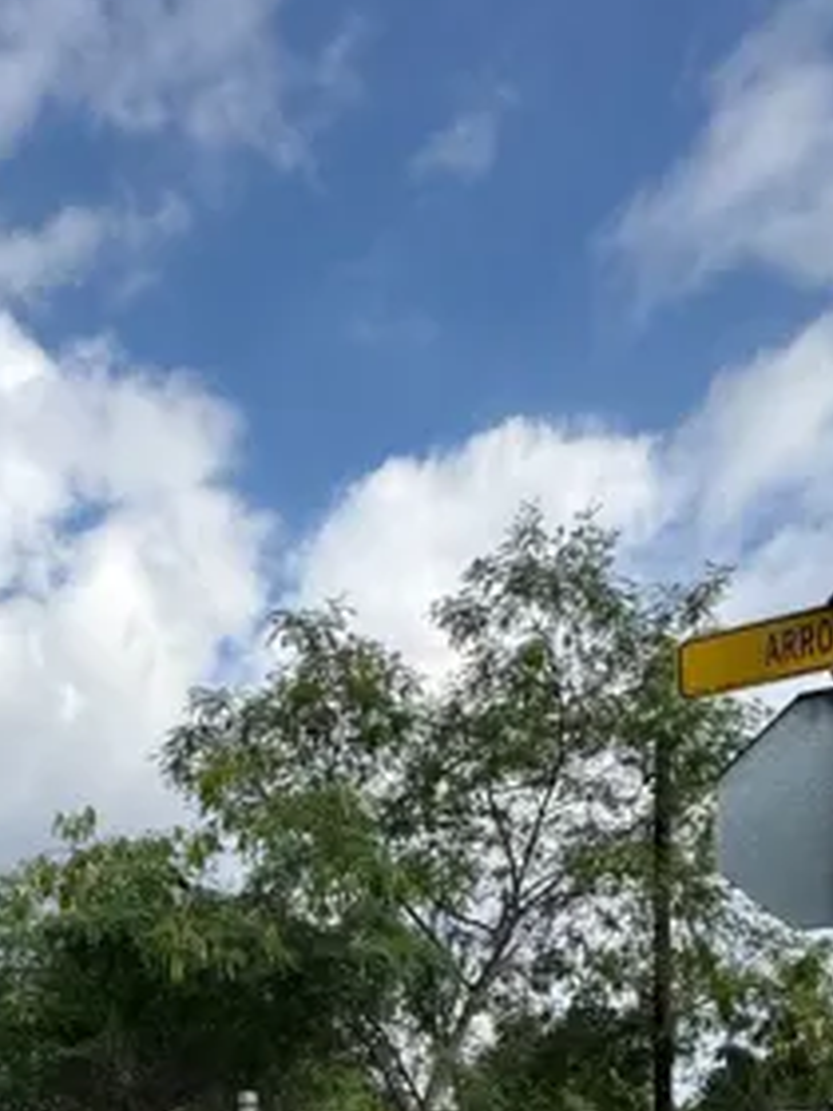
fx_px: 963
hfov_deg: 44.1
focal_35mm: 30
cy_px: 1159
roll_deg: -0.5
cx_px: 143
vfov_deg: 47.4
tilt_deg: +1.5
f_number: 2.2
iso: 50
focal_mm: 2.22
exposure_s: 1/756
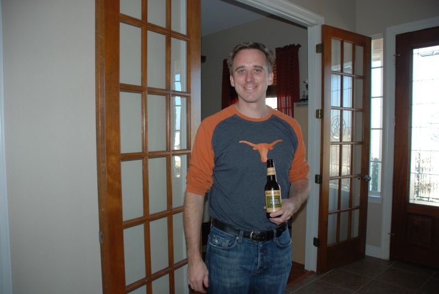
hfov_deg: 67.3
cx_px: 220
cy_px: 147
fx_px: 330
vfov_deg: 48.0
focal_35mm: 27
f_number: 3.5
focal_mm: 18
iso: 200
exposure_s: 1/60
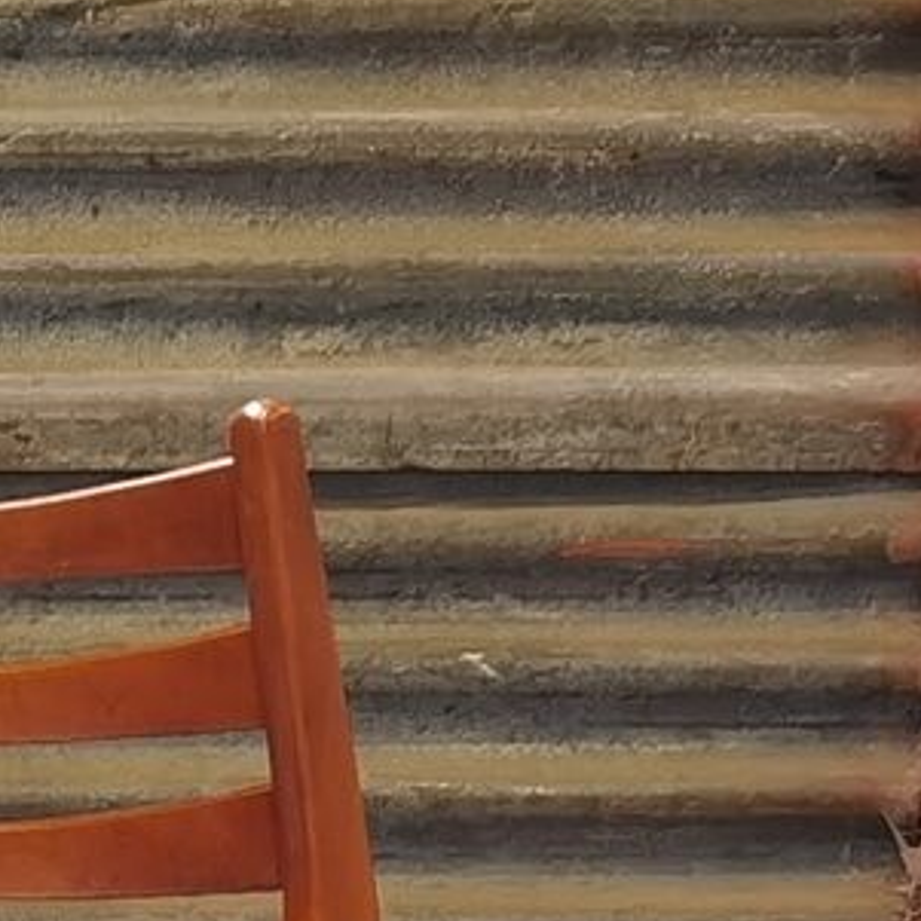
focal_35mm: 188
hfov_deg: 9.0
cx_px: -517
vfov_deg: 8.8
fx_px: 5659
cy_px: 1805
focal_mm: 6.71
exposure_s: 1/33.3
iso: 320
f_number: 1.9
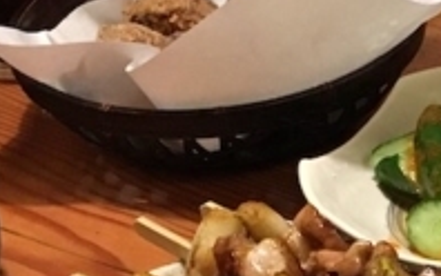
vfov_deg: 8.0
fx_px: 1912
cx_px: 541
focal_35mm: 159
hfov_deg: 12.8
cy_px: 454
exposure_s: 1/17
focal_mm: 4.15
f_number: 2.2
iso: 200
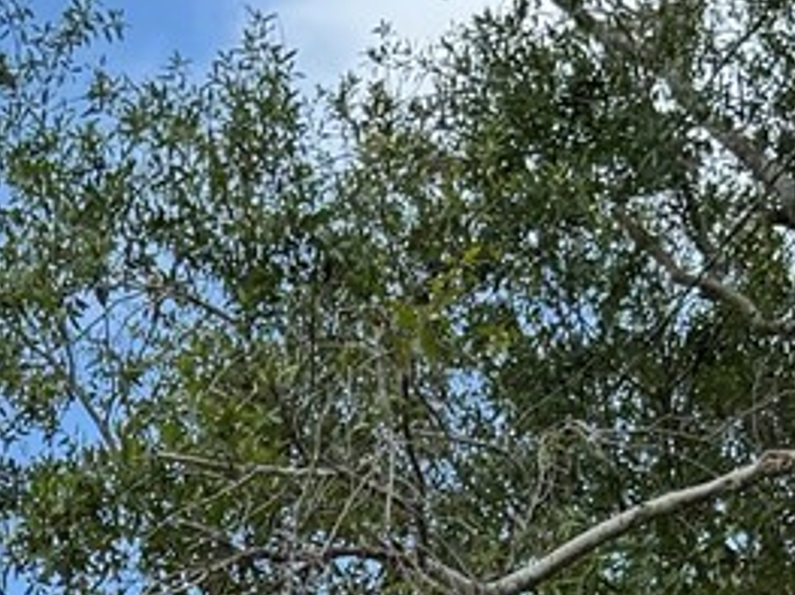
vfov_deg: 9.2
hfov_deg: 13.3
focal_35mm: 146
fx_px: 3352
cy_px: 1386
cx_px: -12
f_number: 1.78
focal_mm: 6.76
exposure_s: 1/2174
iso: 80
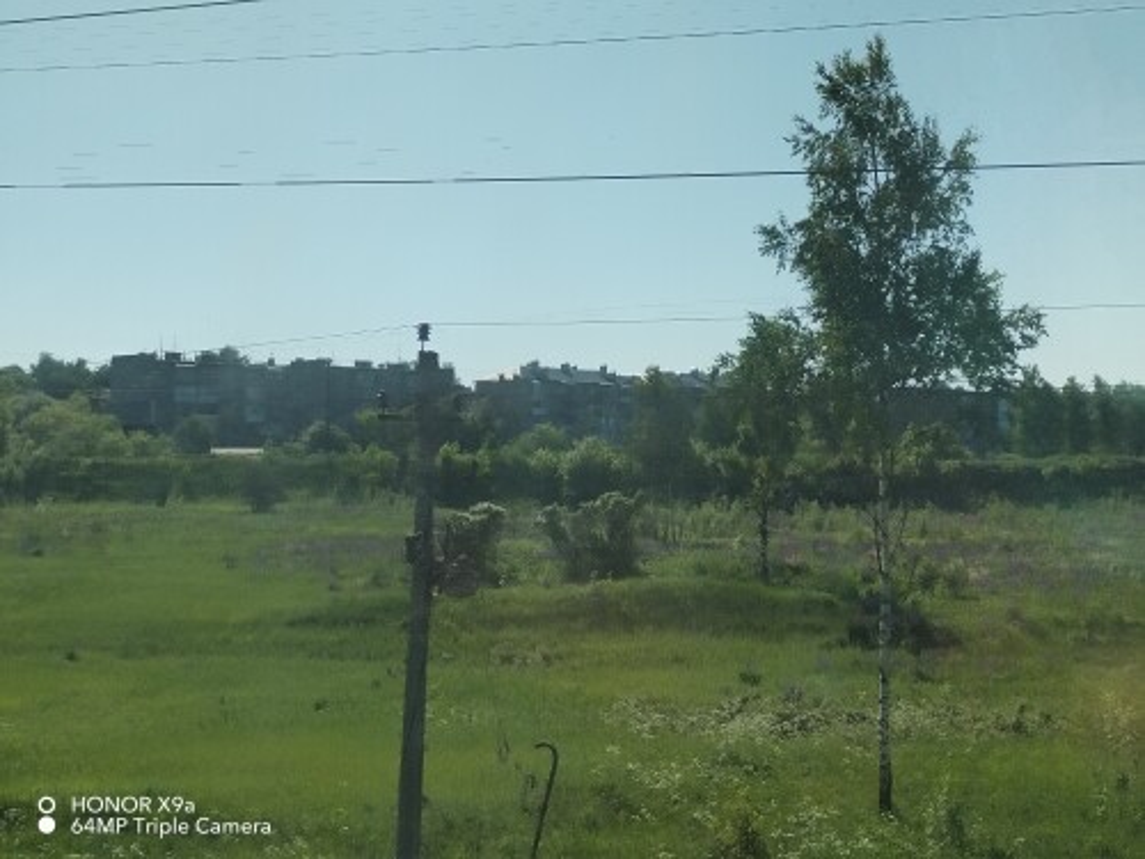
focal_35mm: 47
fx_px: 1555
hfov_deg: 40.4
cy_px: 430
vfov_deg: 30.9
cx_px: 572
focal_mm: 4.75
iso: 100
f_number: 1.8
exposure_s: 1/1748
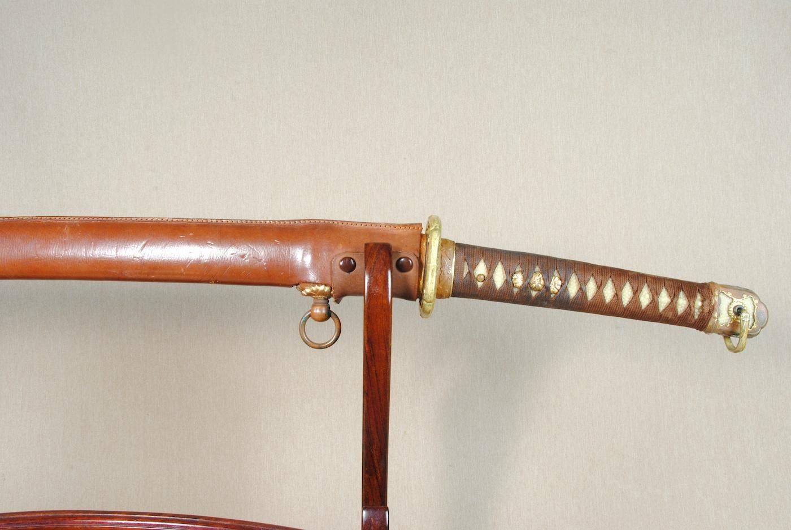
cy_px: 265
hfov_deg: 57.2
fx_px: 726
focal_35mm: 33
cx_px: 396
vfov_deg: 40.1
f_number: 11
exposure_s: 1/2
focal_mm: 22
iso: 400
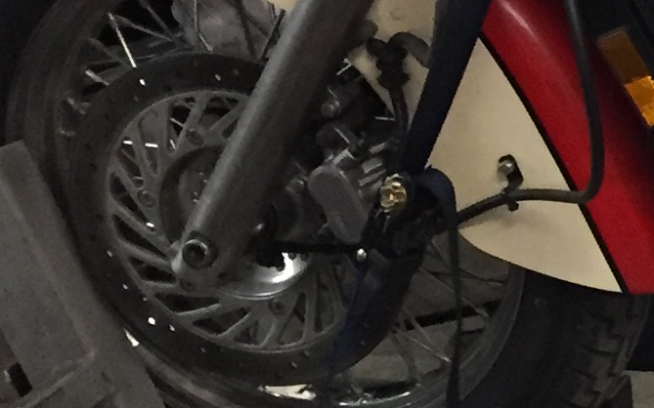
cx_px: 1372
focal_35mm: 150
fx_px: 2673
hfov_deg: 12.1
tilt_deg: -18.2
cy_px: -134
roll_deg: +4.8
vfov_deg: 8.6
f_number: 2.2
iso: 200
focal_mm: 4.15
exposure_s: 1/30
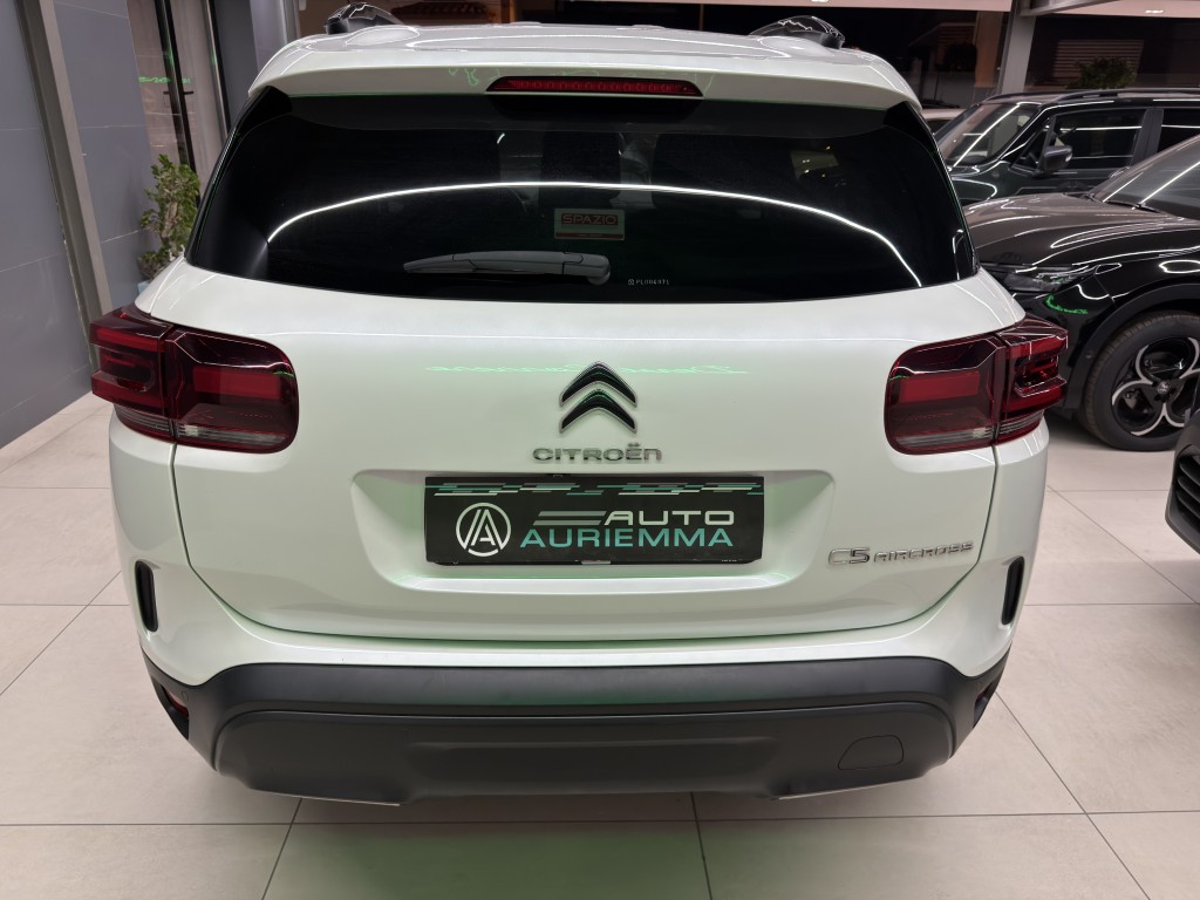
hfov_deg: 71.6
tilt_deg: -21.7
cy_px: 450
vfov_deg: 56.8
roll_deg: -0.5
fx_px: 832
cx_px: 600
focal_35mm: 24
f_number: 1.78
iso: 200
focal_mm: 6.76
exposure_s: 1/50
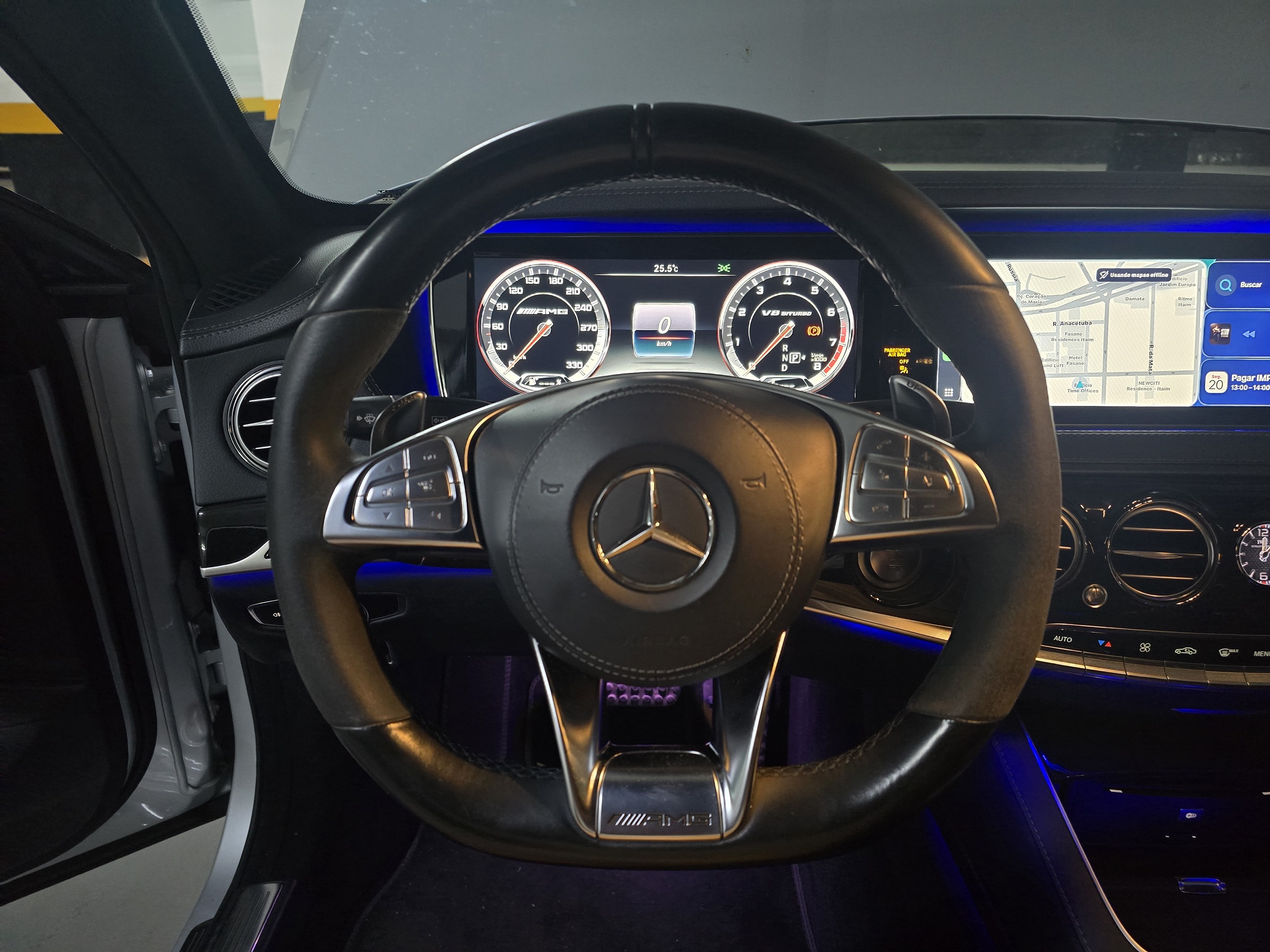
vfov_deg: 58.9
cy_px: 476
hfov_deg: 73.9
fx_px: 844
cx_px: 635
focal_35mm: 23
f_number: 1.7
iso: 1600
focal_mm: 6.3
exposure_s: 1/40
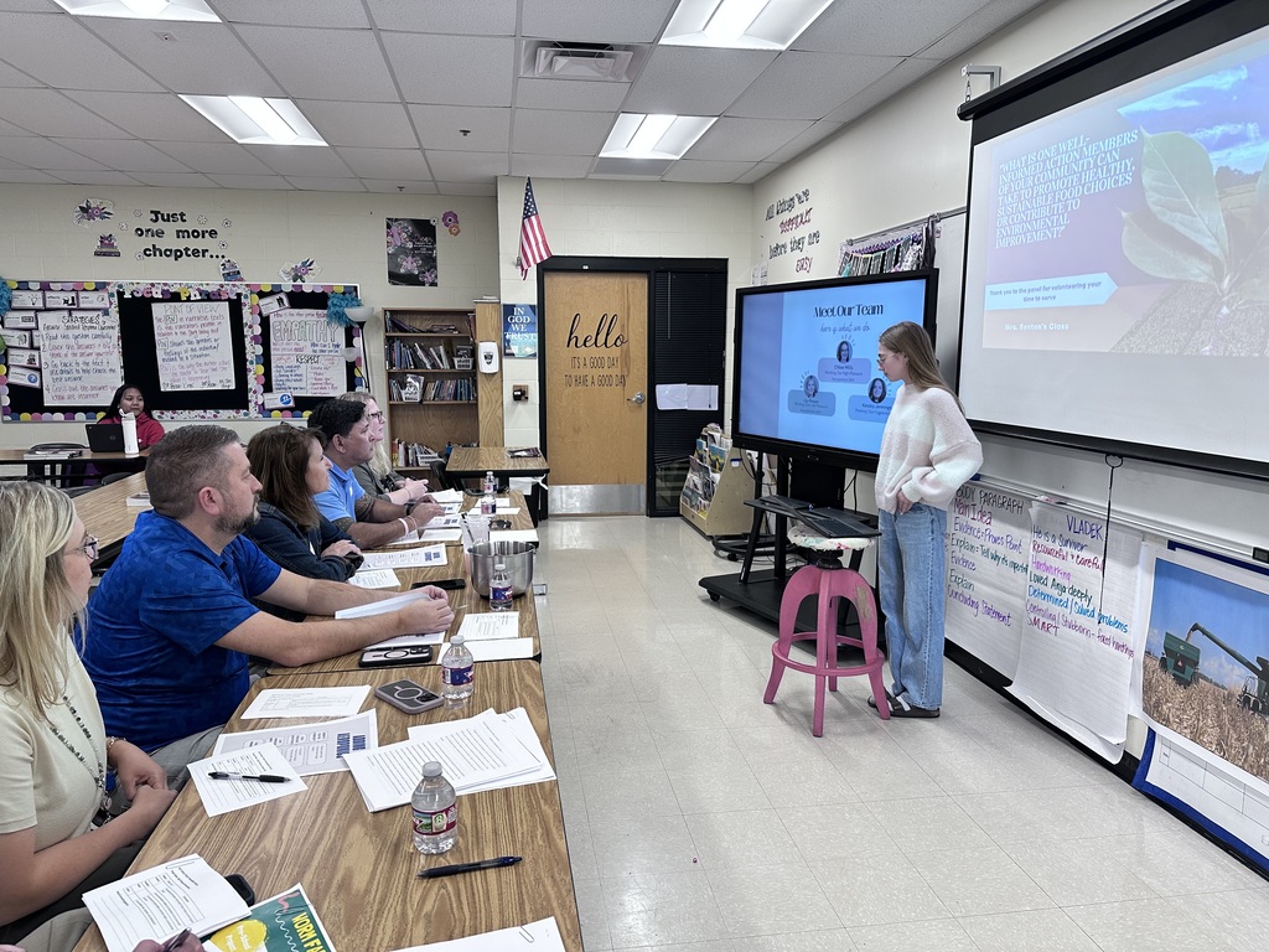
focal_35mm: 24
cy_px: 476
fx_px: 880
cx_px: 634
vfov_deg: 56.8
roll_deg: -0.4
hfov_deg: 71.6
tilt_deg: -8.6
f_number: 1.78
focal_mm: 6.86
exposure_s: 1/120
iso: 160
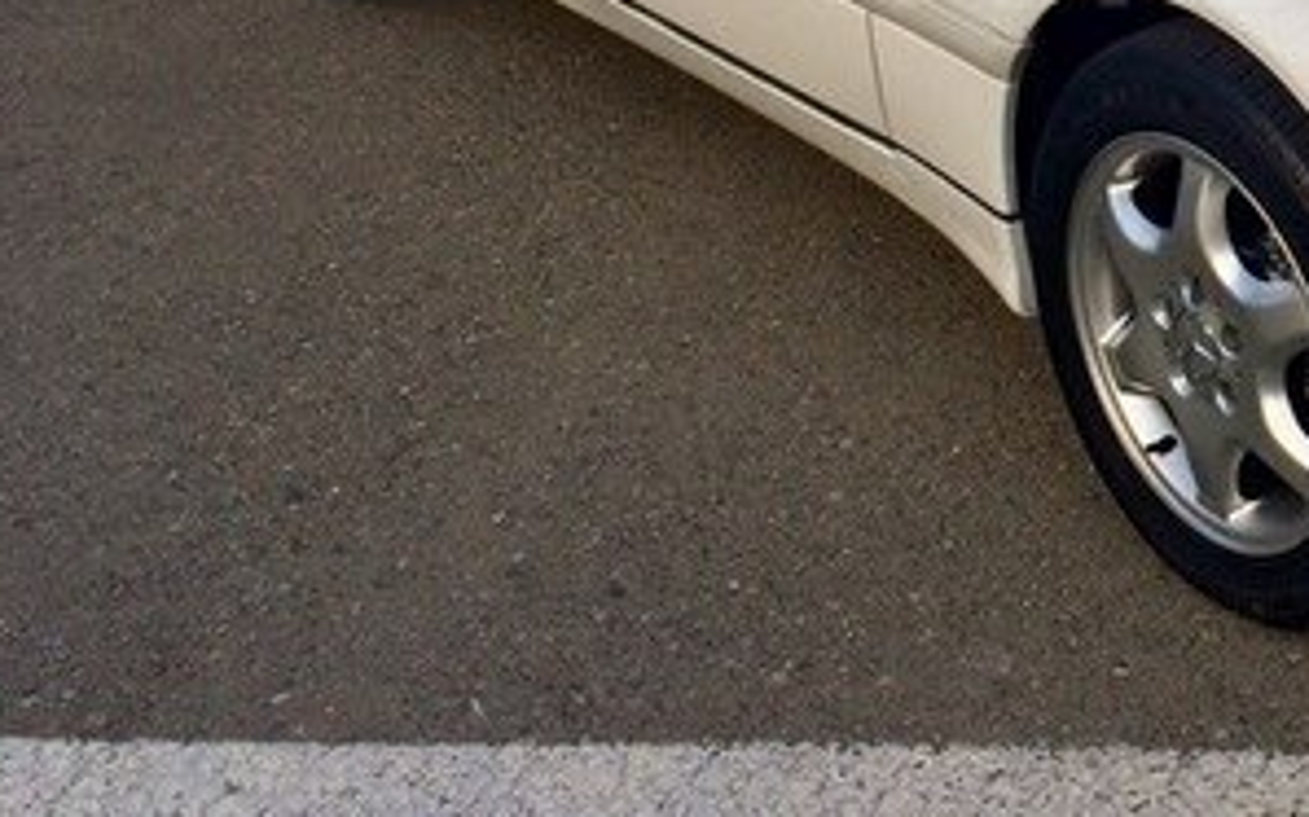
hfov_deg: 28.4
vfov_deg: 18.5
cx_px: 1305
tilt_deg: -21.6
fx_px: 2425
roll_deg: +3.0
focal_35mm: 68
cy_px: -59
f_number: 2.2
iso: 32
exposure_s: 1/260
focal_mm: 4.15
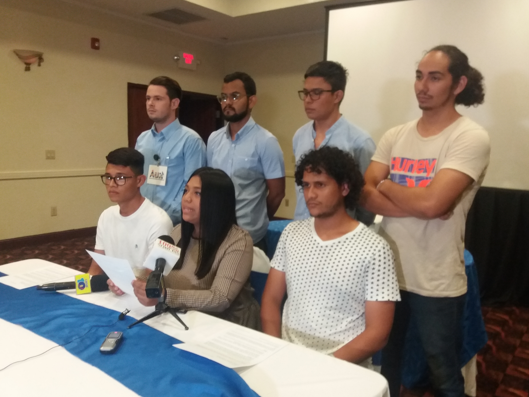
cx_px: 269
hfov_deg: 61.7
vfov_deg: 48.2
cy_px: 200
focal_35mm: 29
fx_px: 443
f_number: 1.9
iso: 320
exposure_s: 1/17
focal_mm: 3.7
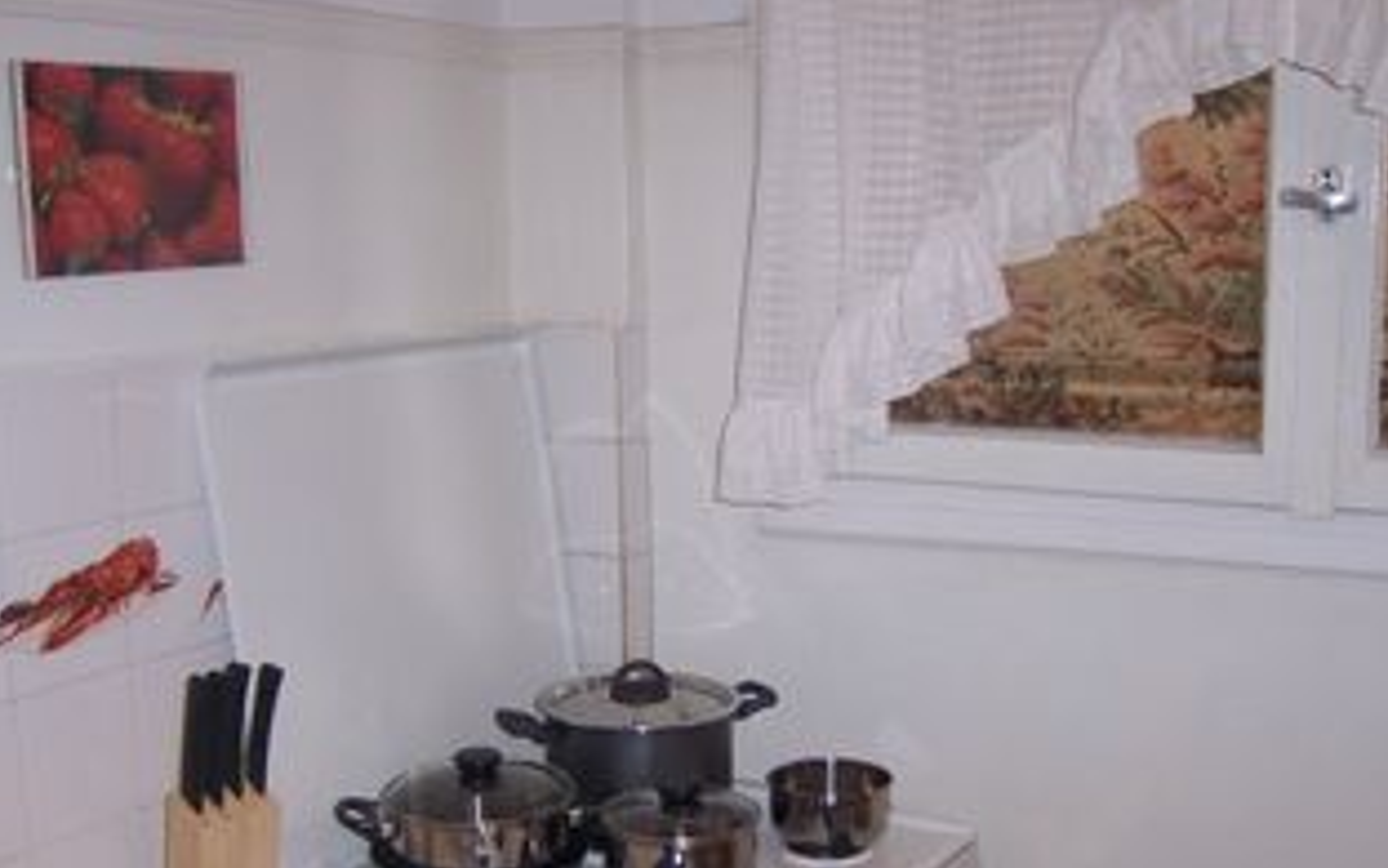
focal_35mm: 45
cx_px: 730
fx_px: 1702
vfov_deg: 28.4
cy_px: 565
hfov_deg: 44.3
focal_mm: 6.2
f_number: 2.8
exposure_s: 1/60
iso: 80
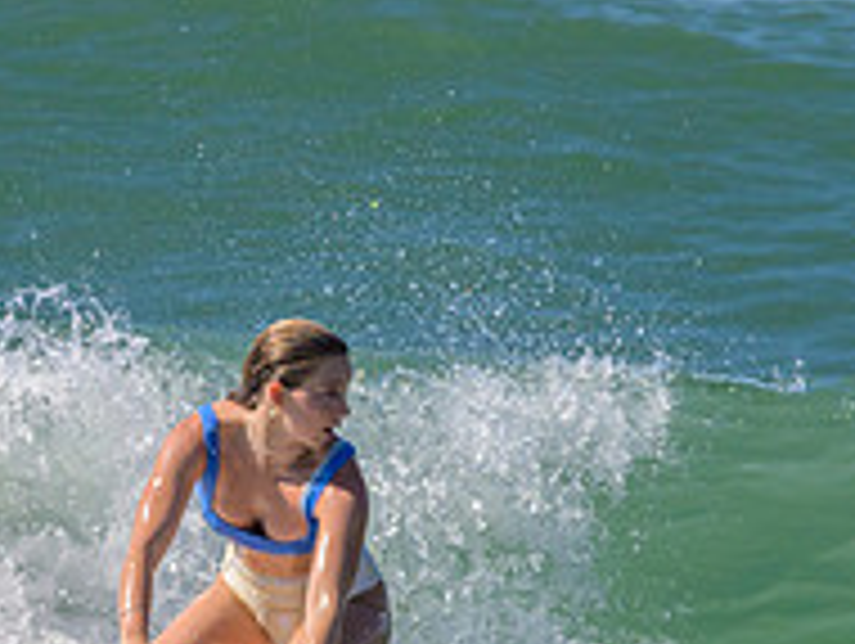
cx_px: 536
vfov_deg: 0.7
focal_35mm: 1994
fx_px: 49313
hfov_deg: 1.0
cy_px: 723
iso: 640
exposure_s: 1/2000
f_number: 11
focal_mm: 680
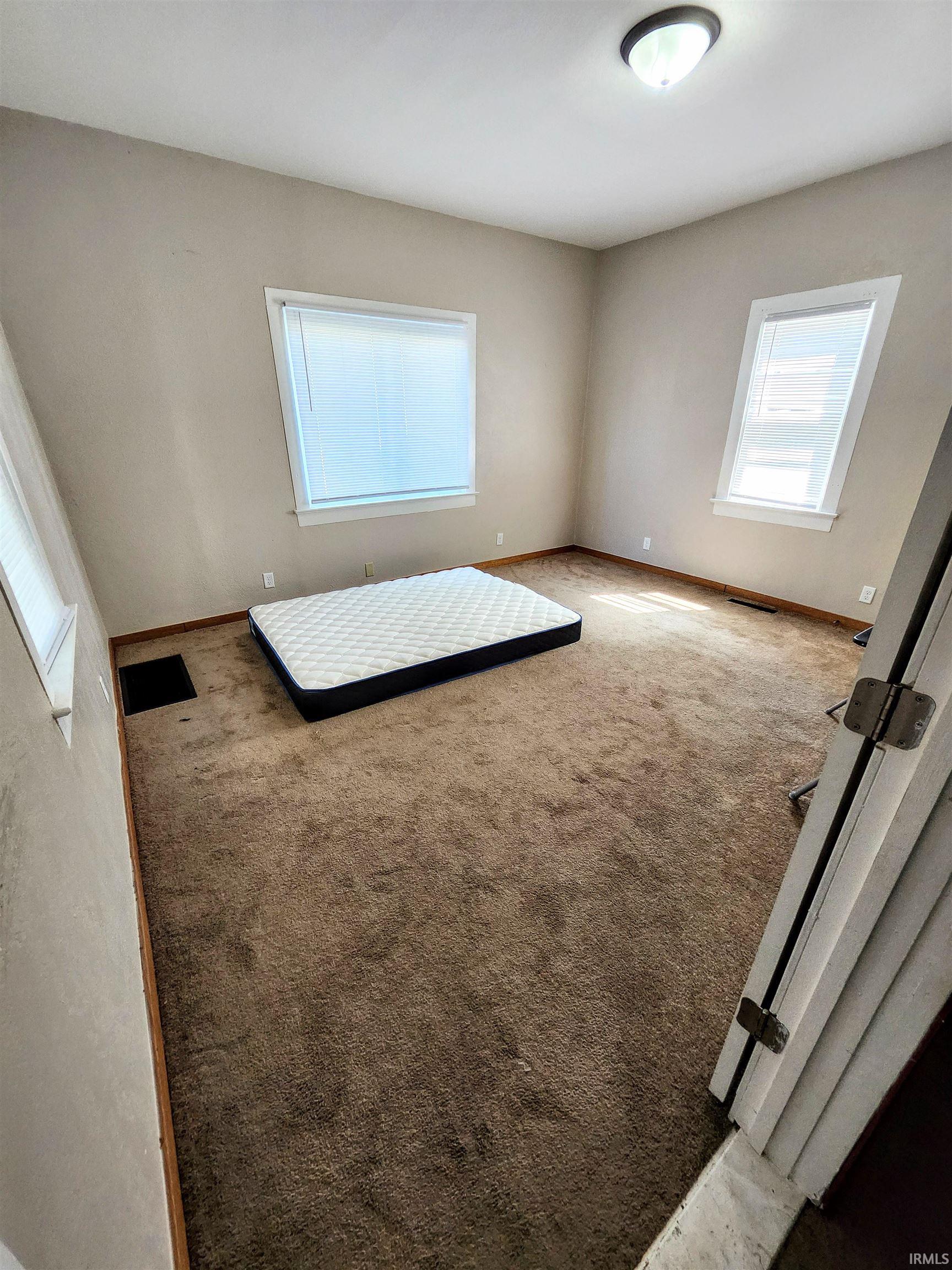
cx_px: 476
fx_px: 477
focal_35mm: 13
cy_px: 635
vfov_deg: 106.2
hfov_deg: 89.9
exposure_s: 1/60
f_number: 2.2
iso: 200
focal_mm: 1.74
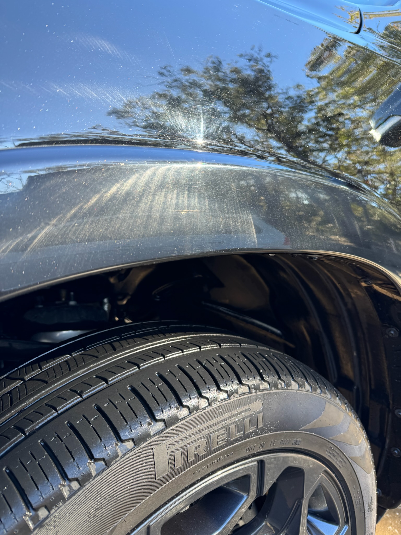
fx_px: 371
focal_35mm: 24
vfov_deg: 71.6
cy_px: 268
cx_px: 200
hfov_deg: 56.8
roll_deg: -3.2
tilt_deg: -4.6
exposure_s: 1/125
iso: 100
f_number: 1.78
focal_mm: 6.76
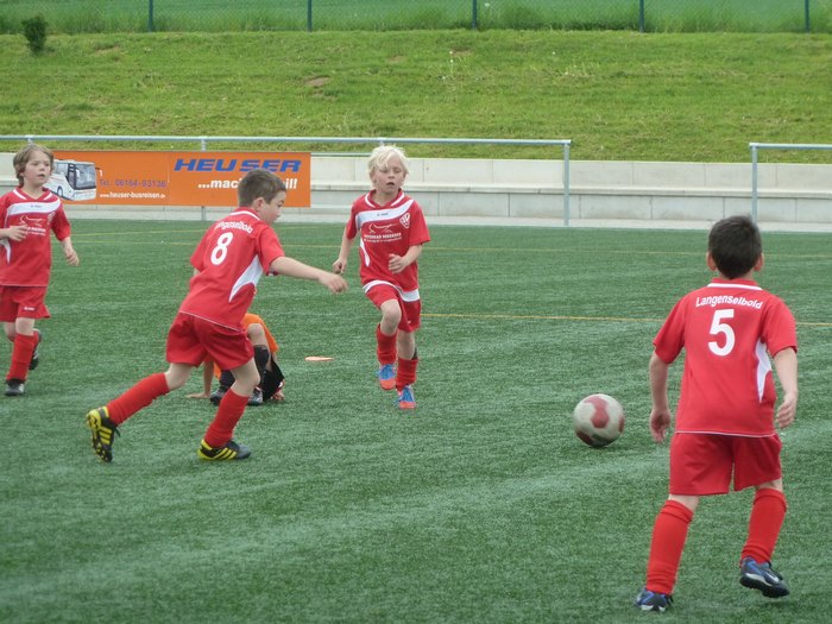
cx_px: 416
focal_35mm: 242
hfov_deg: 8.2
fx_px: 5817
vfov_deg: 6.1
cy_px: 312
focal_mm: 39.7
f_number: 4.7
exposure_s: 1/320
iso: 250
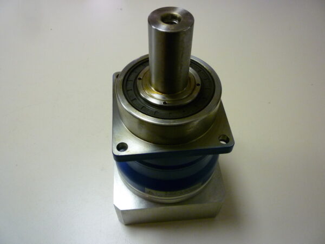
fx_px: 272
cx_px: 162
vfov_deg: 48.2
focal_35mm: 29
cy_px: 122
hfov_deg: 61.7
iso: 400
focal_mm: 5.2
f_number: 3.3
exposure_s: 1/30
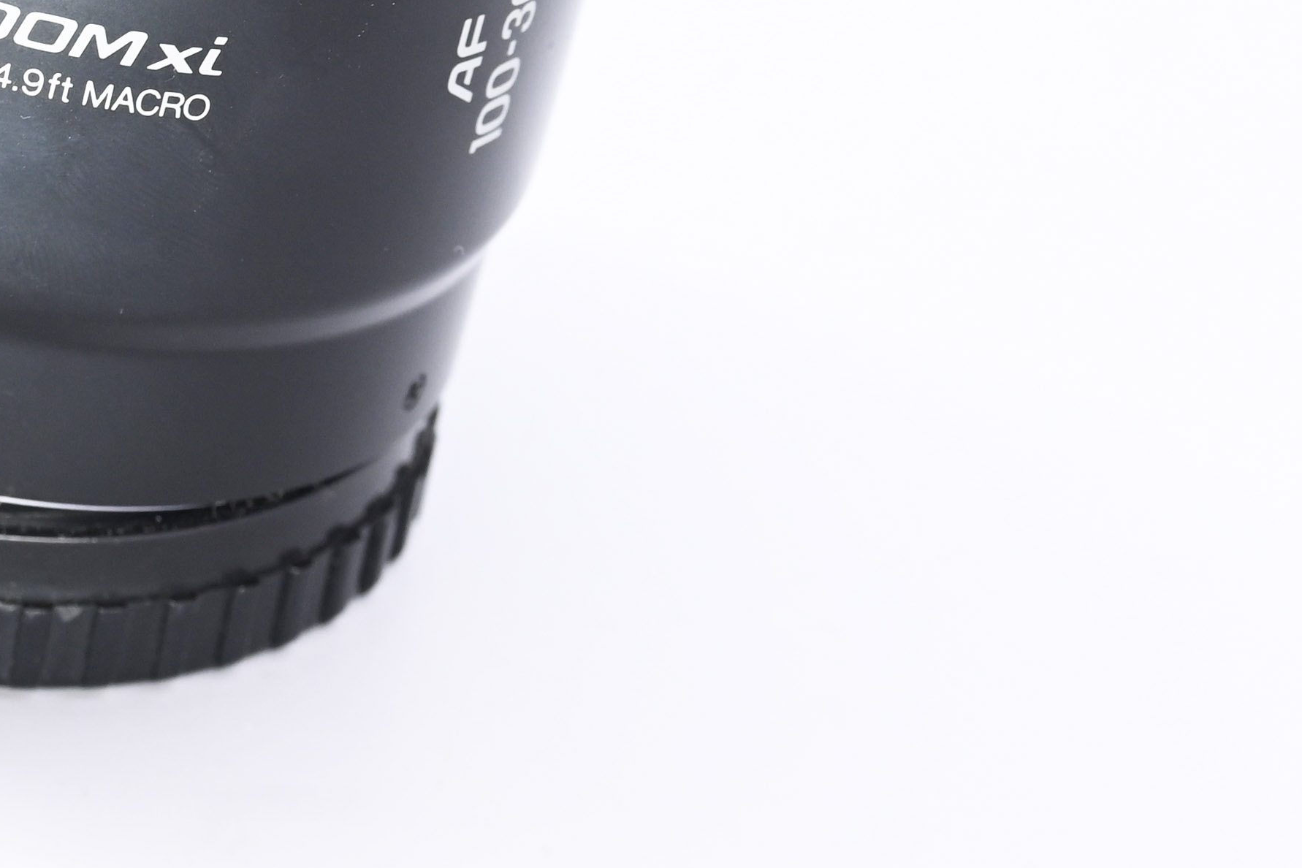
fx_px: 7667
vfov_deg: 6.5
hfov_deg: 9.6
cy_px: 34
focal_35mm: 212
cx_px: 51
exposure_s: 1/125
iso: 500
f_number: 9
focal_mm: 64
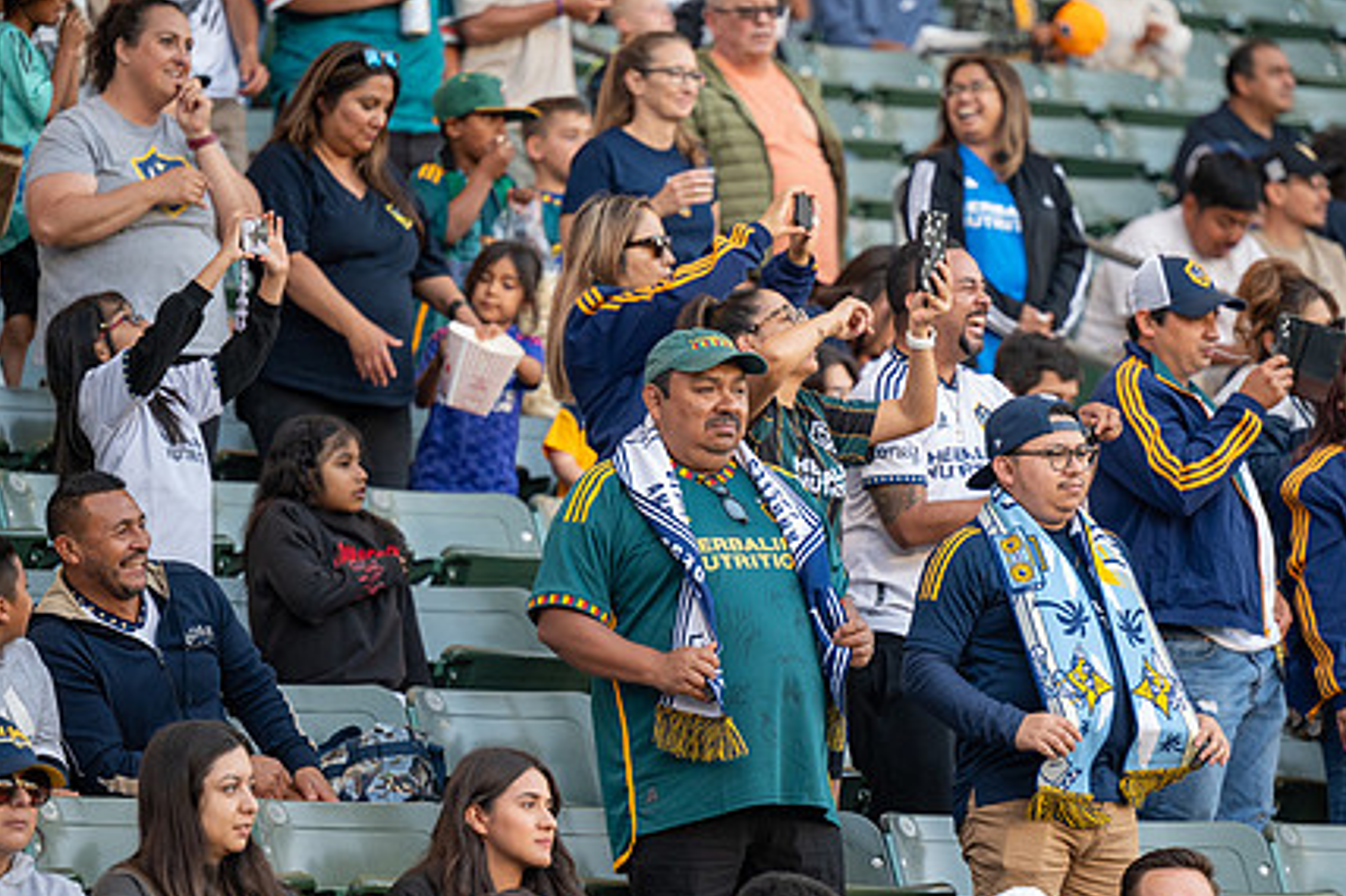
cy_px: 494
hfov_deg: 8.7
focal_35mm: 237
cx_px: 833
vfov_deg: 5.8
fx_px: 8857
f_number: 2.8
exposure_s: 1/800
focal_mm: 175
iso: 1400
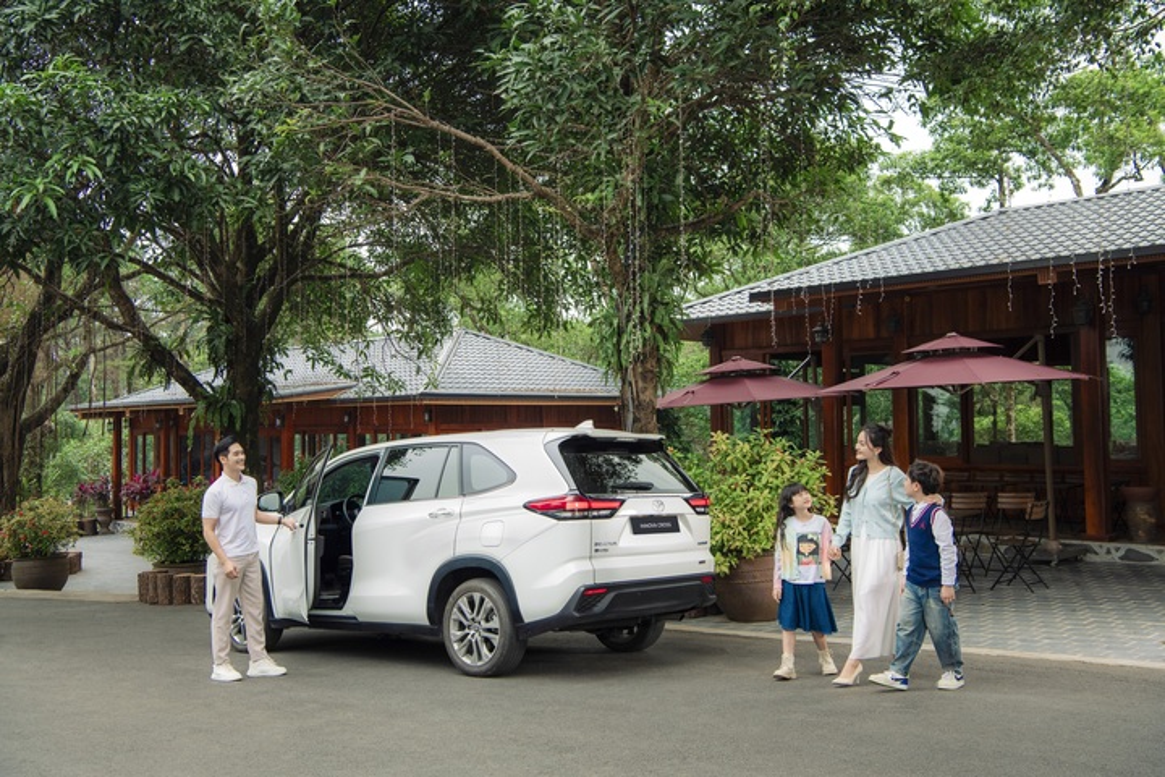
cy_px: 388
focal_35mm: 36
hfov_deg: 53.1
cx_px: 582
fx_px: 1165
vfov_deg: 36.9
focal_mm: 36
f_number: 7.1
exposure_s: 1/125
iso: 200
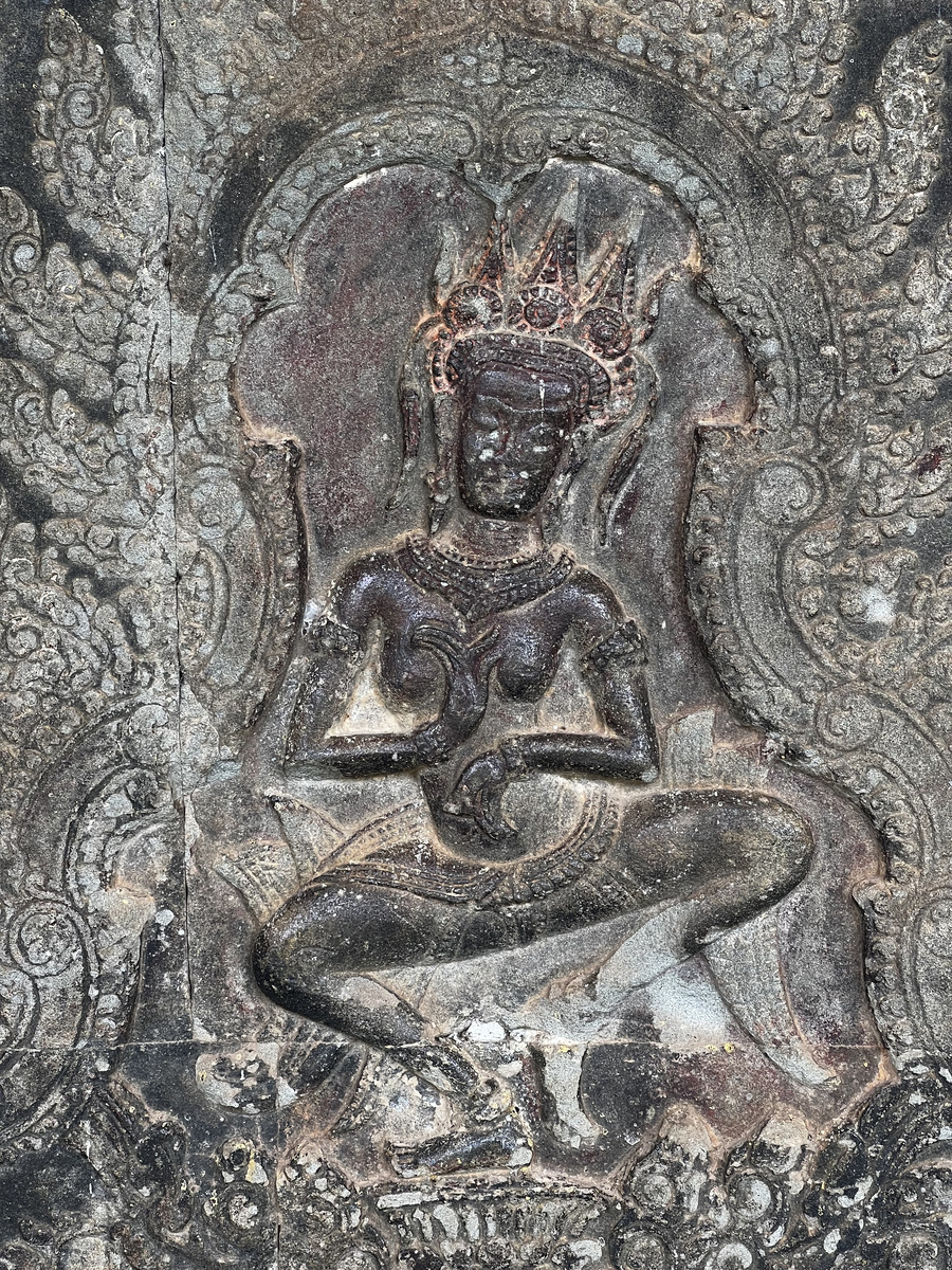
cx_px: 476
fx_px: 2824
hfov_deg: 19.1
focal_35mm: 77
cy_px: 635
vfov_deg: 25.3
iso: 50
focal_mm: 9
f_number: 2.8
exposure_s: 1/99
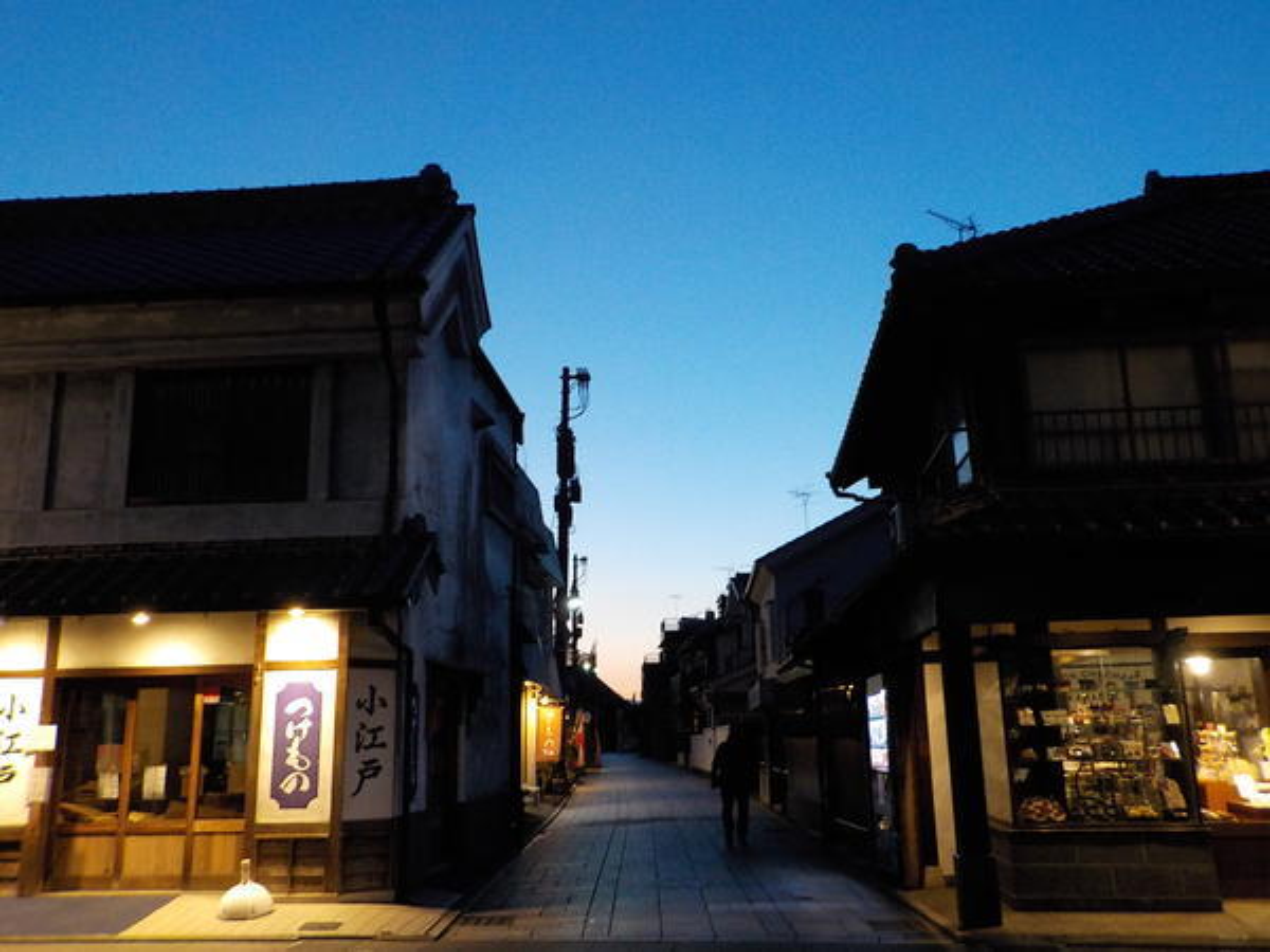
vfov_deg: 46.8
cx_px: 635
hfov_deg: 60.0
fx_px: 1101
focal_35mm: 30
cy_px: 476
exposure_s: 1/15
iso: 400
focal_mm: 4.1
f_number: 3.3
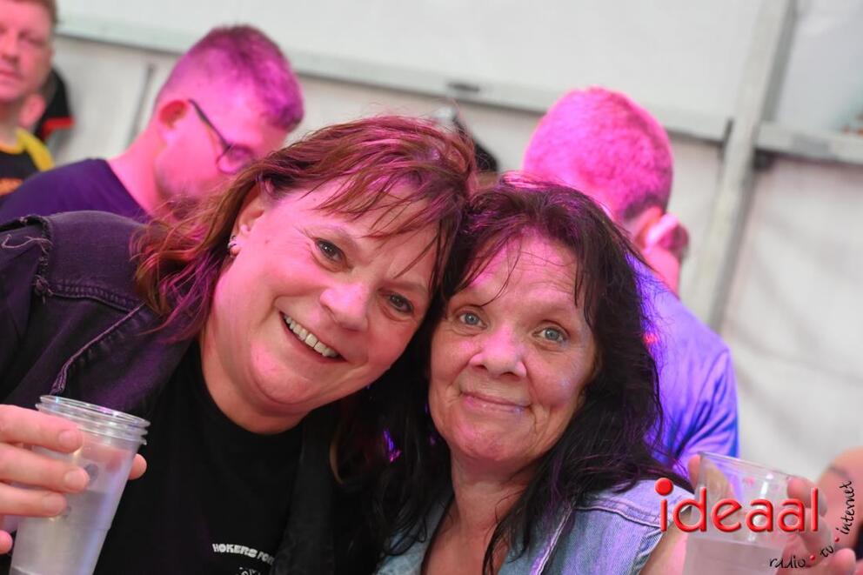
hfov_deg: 27.0
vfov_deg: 18.2
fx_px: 1797
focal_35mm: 75
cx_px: 432
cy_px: 288
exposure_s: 1/100
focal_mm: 50
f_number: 4.8
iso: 3200
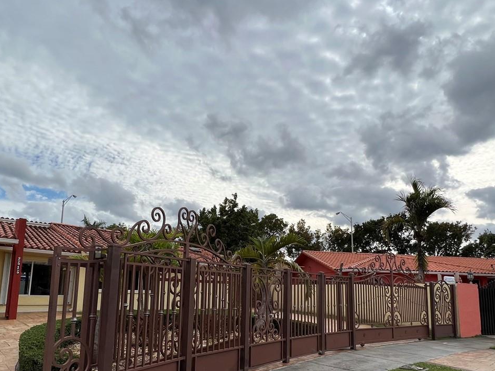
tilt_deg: +7.7
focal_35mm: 22
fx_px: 315
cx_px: 240
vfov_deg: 59.8
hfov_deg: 76.4
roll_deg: +0.0
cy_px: 245
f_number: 1.8
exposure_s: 1/3425
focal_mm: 1.57
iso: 32
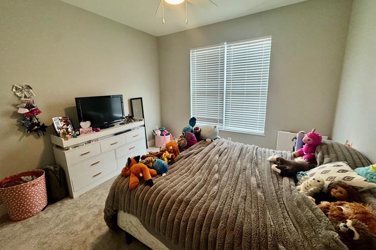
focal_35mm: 15
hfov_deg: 100.4
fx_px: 157
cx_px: 186
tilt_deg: -10.9
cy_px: 117
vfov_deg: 77.3
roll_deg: +2.8
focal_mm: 2.22
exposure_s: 1/120
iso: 250
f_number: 2.2
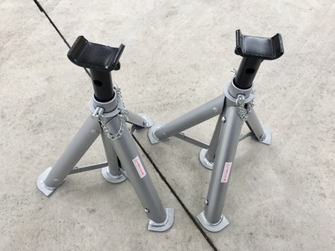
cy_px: 126
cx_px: 168
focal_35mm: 29
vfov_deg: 48.2
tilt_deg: -53.2
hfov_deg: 61.7
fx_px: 281
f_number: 2.2
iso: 25
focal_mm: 4.15
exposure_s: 1/293
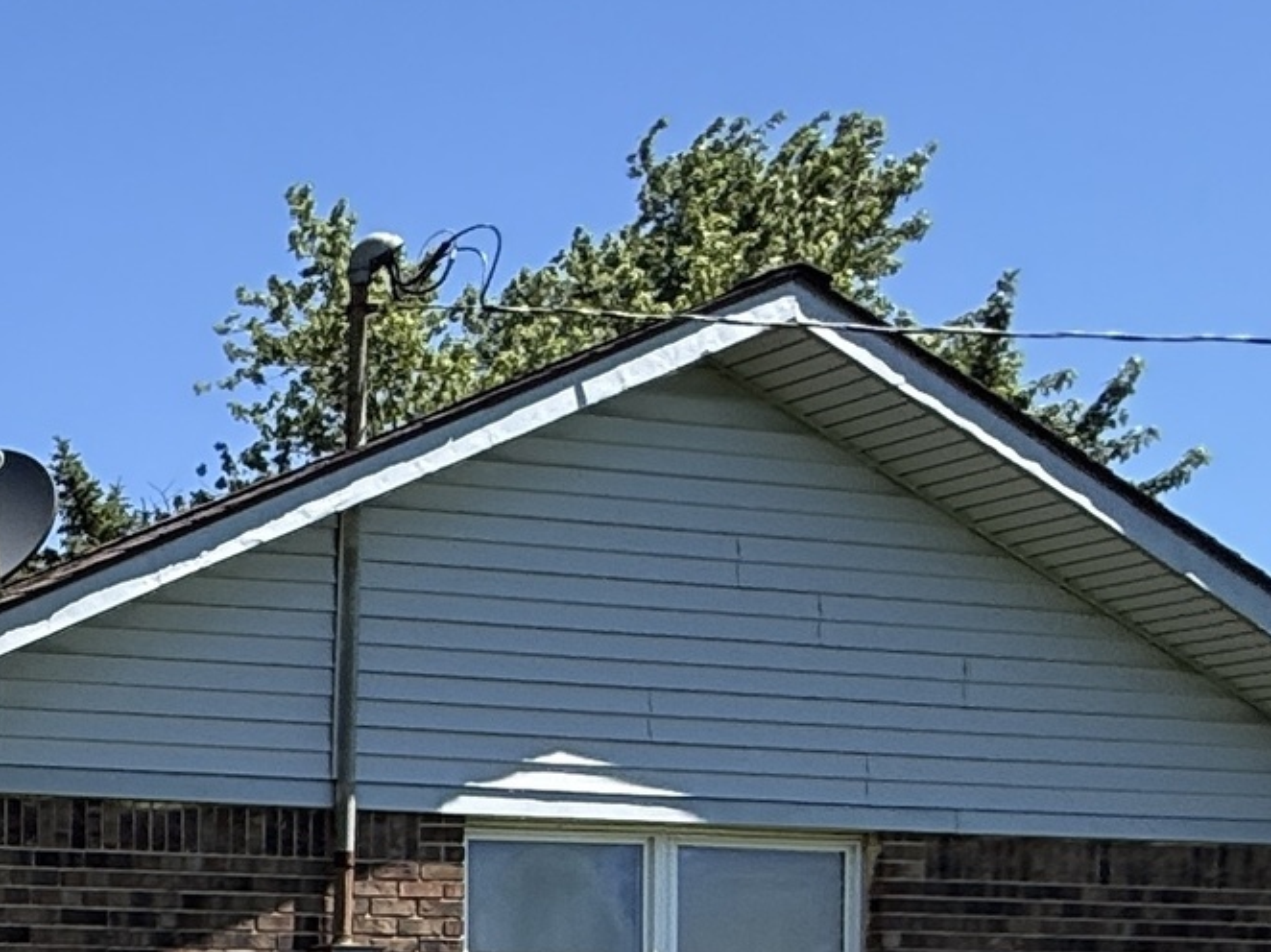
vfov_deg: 20.8
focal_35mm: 65
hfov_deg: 22.0
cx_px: -849
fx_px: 2386
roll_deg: -0.5
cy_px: 1203
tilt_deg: -0.3
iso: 50
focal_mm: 2.22
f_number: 2.2
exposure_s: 1/1125
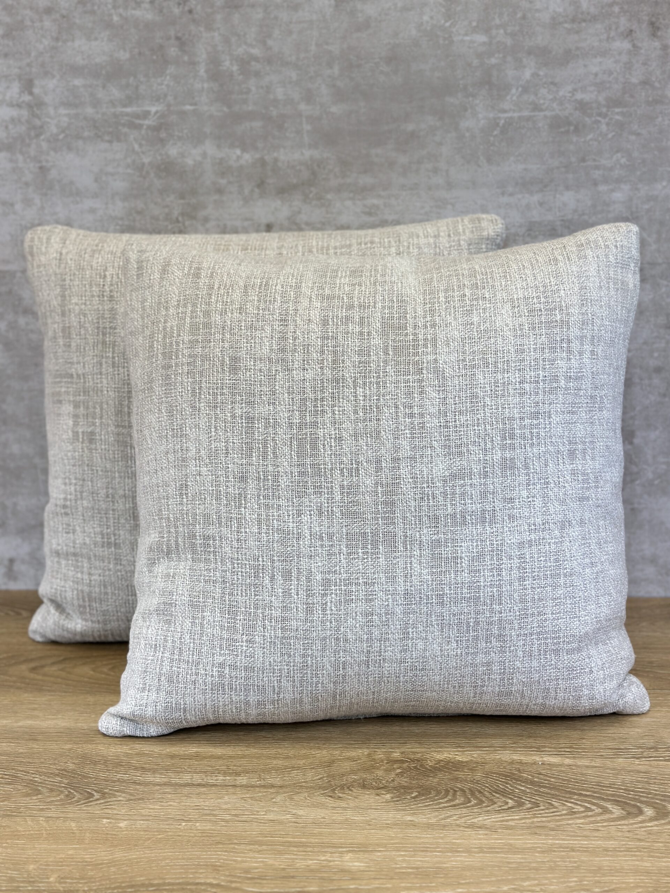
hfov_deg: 30.3
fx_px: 1239
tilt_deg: -14.2
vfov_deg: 39.7
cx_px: 335
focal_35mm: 48
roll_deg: +1.5
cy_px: 446
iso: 80
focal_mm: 6.86
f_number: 1.78
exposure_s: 1/170
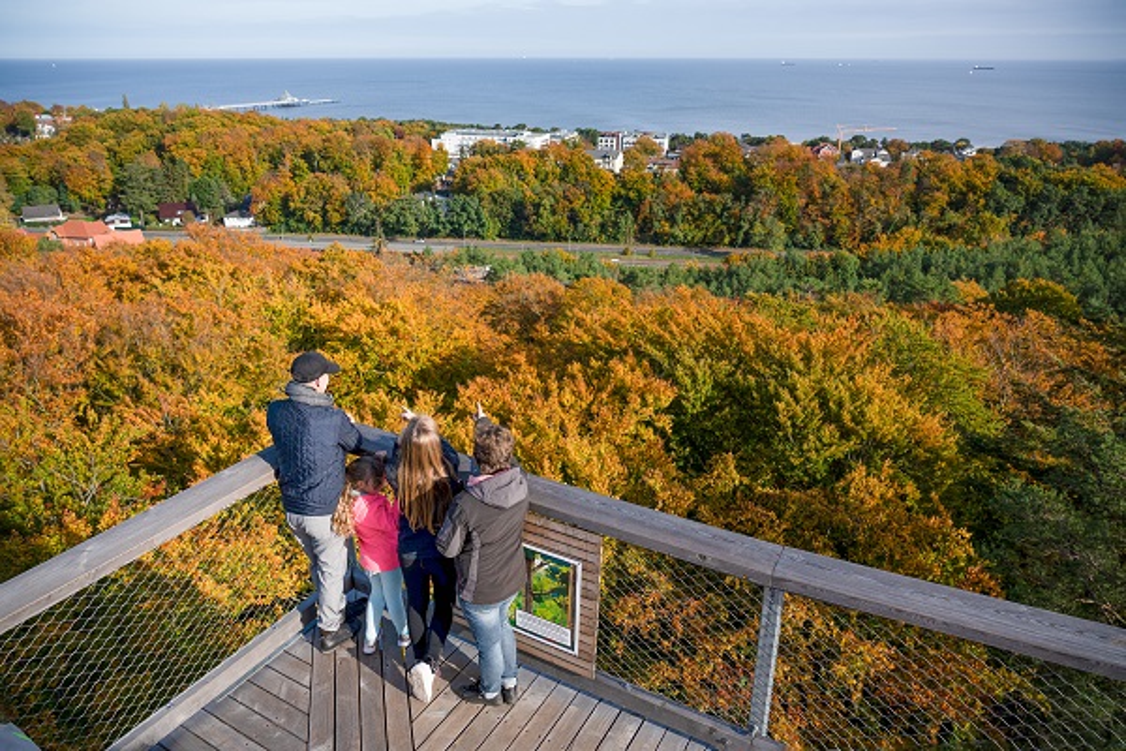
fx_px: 751
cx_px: 563
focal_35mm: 24
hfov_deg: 73.7
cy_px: 376
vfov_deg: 53.1
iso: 200
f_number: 4.5
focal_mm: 24
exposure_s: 1/2000
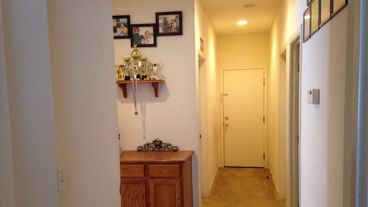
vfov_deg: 32.7
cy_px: 129
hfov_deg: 55.3
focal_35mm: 36
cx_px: 184
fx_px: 351
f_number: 2.4
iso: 160
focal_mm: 4.12
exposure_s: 1/20
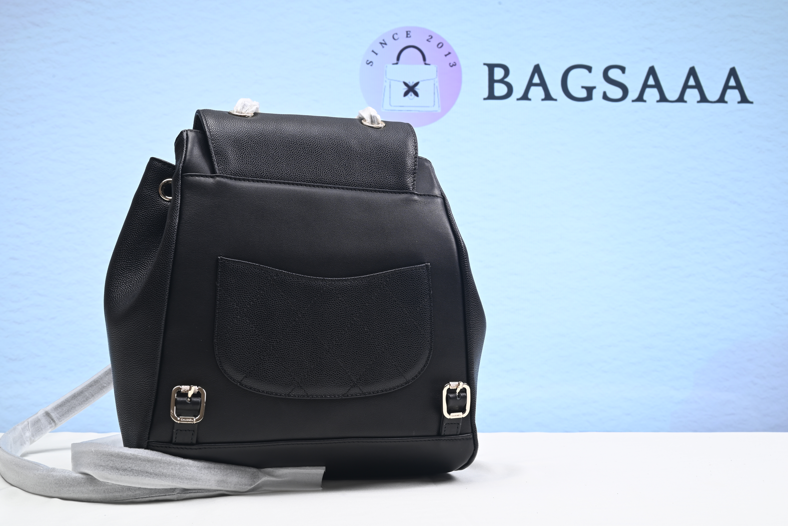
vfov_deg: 32.7
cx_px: 394
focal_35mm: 41
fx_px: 898
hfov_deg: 47.4
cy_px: 263
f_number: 16
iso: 100
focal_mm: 41
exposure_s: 1/2
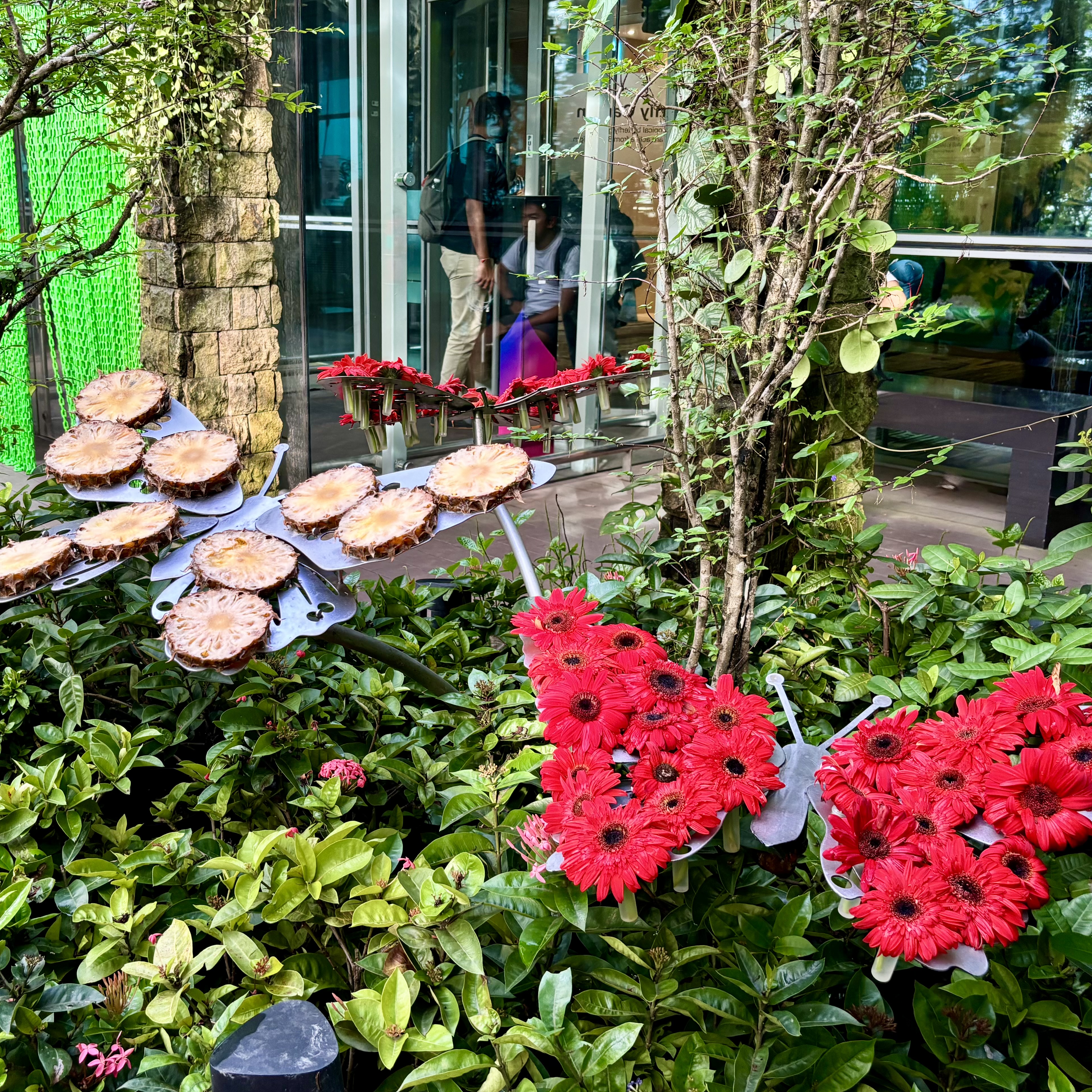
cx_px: 452
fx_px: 1213
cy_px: 496
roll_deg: -0.8
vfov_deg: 48.4
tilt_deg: -13.7
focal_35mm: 34
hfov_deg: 48.2
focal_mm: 5.96
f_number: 1.6
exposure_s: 1/60
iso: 160
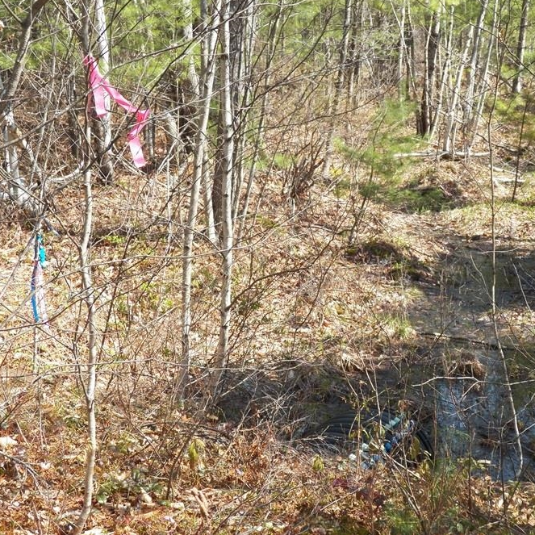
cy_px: 263
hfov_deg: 28.5
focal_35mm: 60
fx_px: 1049
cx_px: 322
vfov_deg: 28.6
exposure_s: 1/320
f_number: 4
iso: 125
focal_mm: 8.9
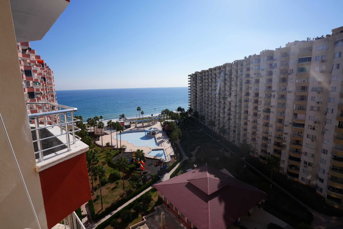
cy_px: 114
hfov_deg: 93.3
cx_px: 172
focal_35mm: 17
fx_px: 162
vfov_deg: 70.4
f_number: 10
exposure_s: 1/250
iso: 100
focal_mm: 17
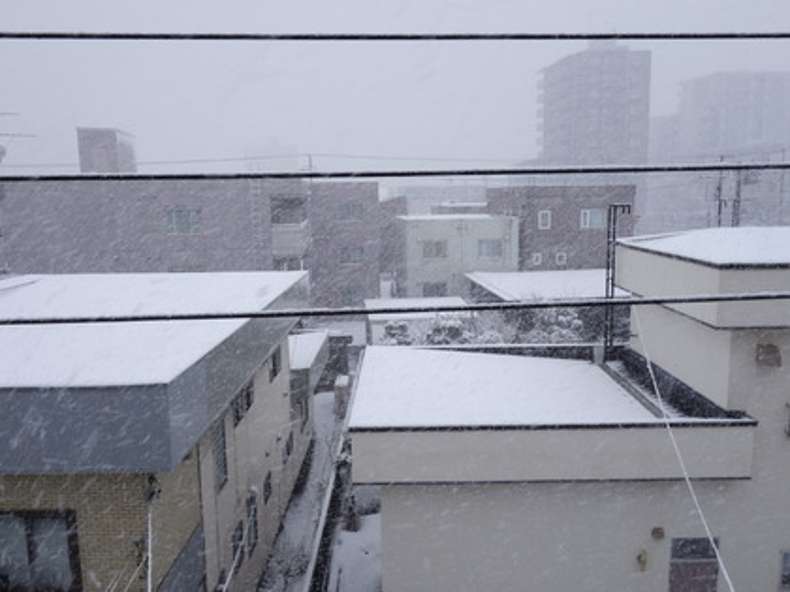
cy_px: 296
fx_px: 639
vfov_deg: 49.7
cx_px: 395
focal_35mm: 28
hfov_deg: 63.4
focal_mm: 10.4
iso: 160
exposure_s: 1/30
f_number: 11
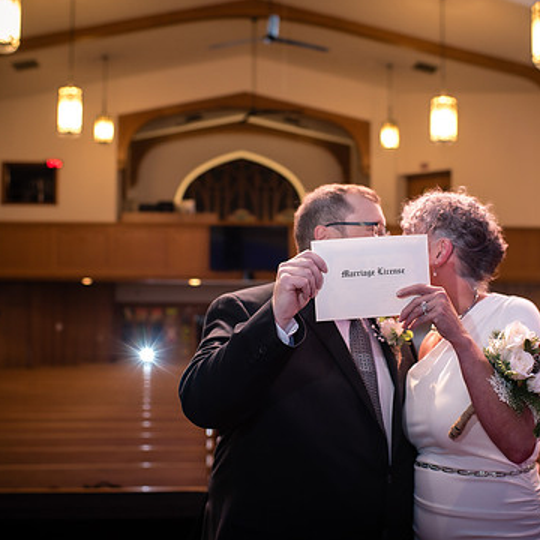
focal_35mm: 48
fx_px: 847
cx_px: 308
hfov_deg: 35.3
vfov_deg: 35.3
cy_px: 257
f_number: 2.8
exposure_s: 1/160
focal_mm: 35
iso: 1000
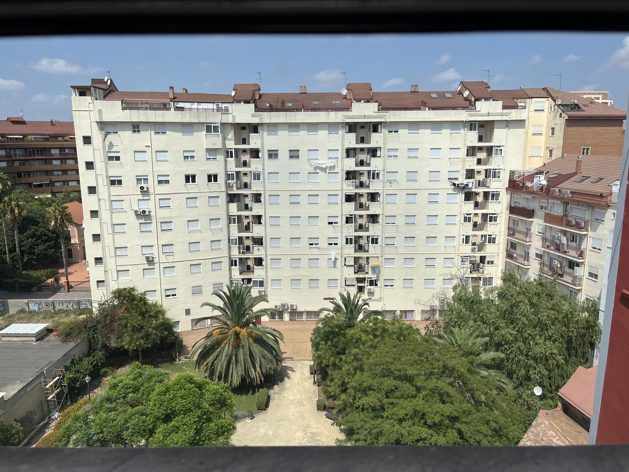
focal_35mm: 26
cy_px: 236
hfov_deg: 67.3
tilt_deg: -10.8
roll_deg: +0.2
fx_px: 472
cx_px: 314
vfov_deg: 53.1
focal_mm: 5.1
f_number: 1.6
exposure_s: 1/5319
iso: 50
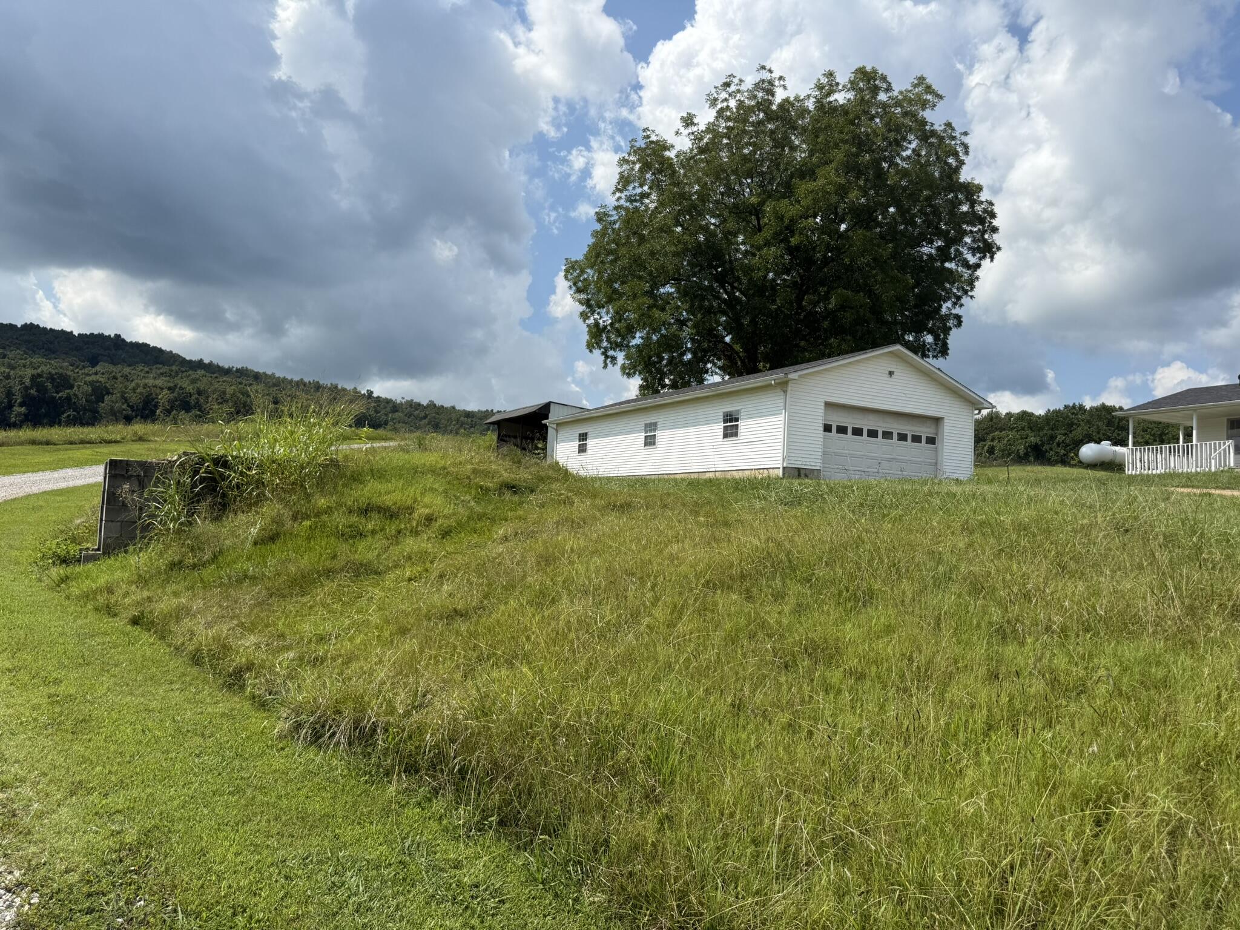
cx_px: 620
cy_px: 465
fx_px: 860
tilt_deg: +3.8
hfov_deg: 71.6
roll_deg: -2.7
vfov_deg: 56.8
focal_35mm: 24
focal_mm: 6.76
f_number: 1.78
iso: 80
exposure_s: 1/5714
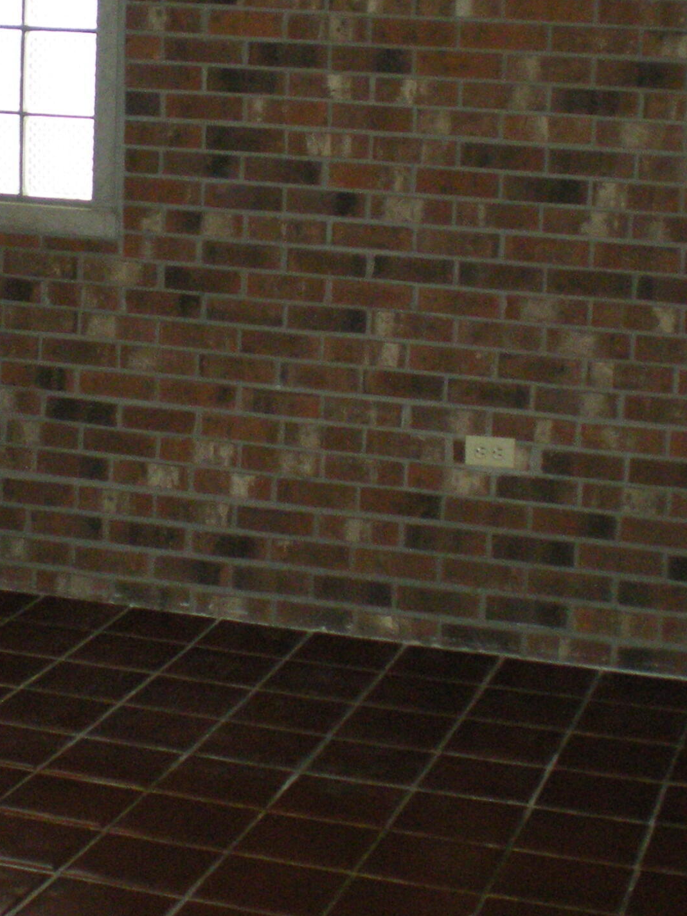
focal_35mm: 80
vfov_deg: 24.1
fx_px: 2117
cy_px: 215
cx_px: 256
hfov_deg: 18.4
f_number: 3.1
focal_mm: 6.3
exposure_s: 1/60
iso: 351
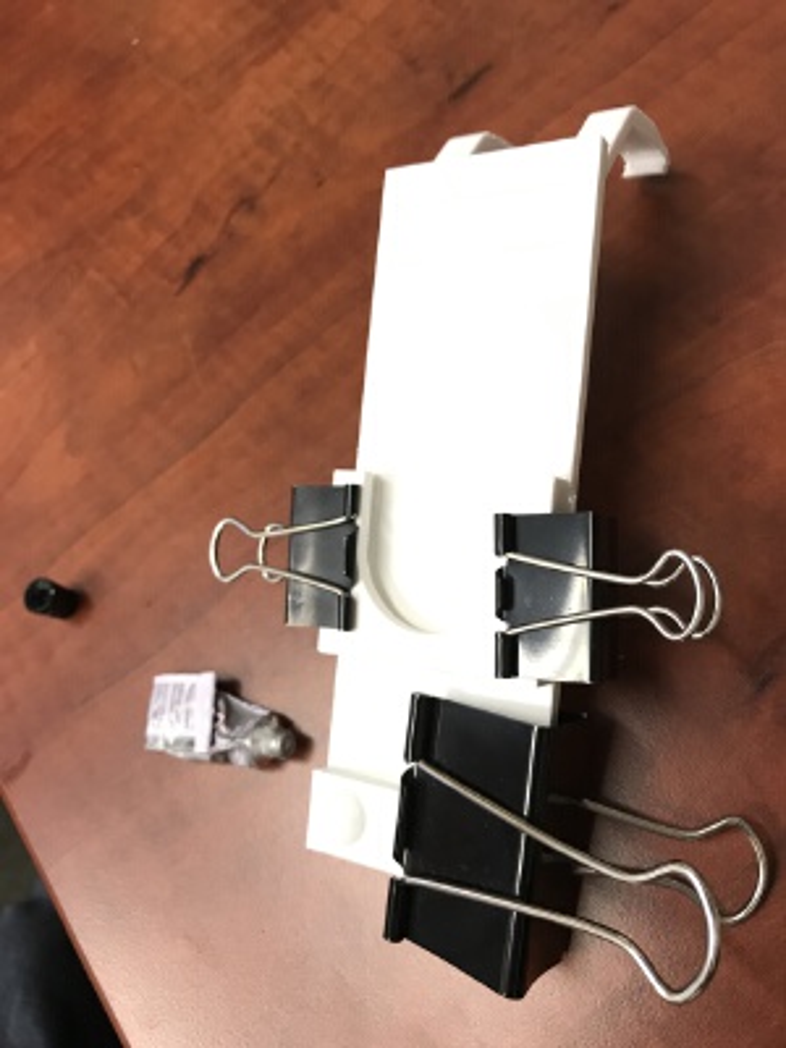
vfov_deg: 63.4
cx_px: 393
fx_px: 848
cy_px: 524
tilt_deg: -59.8
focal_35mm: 28
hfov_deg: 49.7
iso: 40
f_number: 1.8
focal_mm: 3.99
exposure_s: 1/20
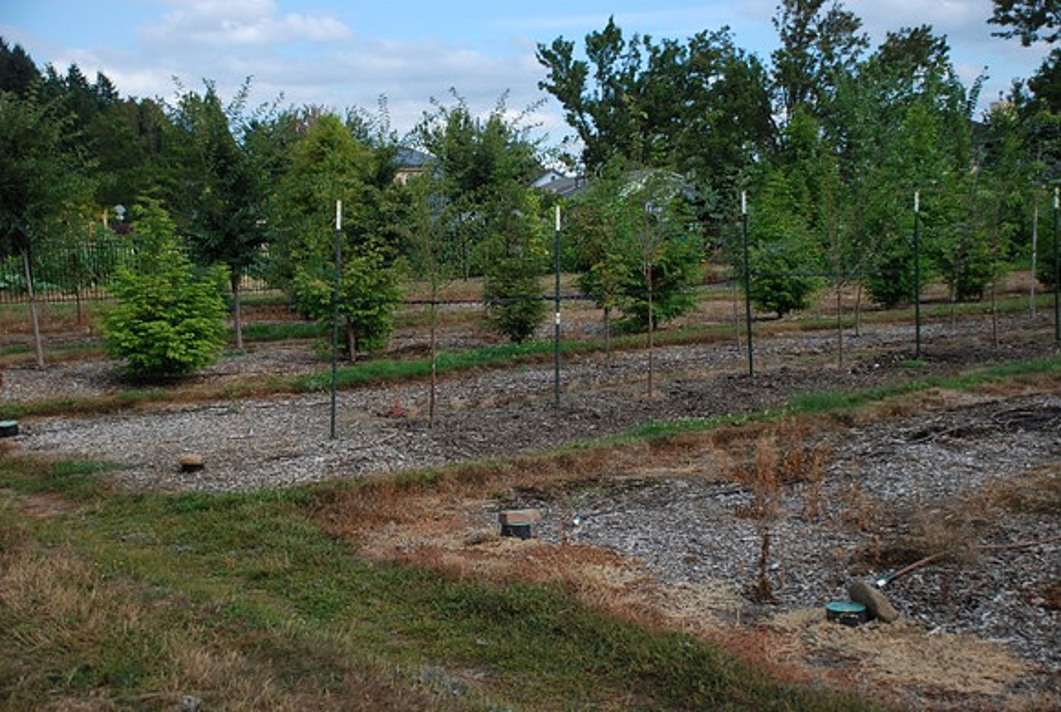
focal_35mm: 46
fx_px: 1373
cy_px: 356
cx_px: 530
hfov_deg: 42.3
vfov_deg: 29.1
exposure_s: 1/2000
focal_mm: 31
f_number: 4.2
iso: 500
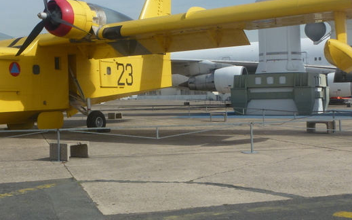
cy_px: 71
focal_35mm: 49
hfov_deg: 40.6
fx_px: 470
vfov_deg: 26.2
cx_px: 119
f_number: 4
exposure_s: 1/1000
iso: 100
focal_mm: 5.4
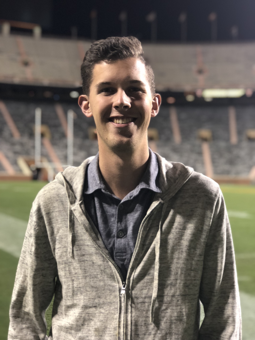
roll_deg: -1.5
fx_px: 560
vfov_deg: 33.8
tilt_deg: +0.1
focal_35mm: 57
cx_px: 128
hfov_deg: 25.7
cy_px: 170
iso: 200
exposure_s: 1/60
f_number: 2.8
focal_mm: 6.6
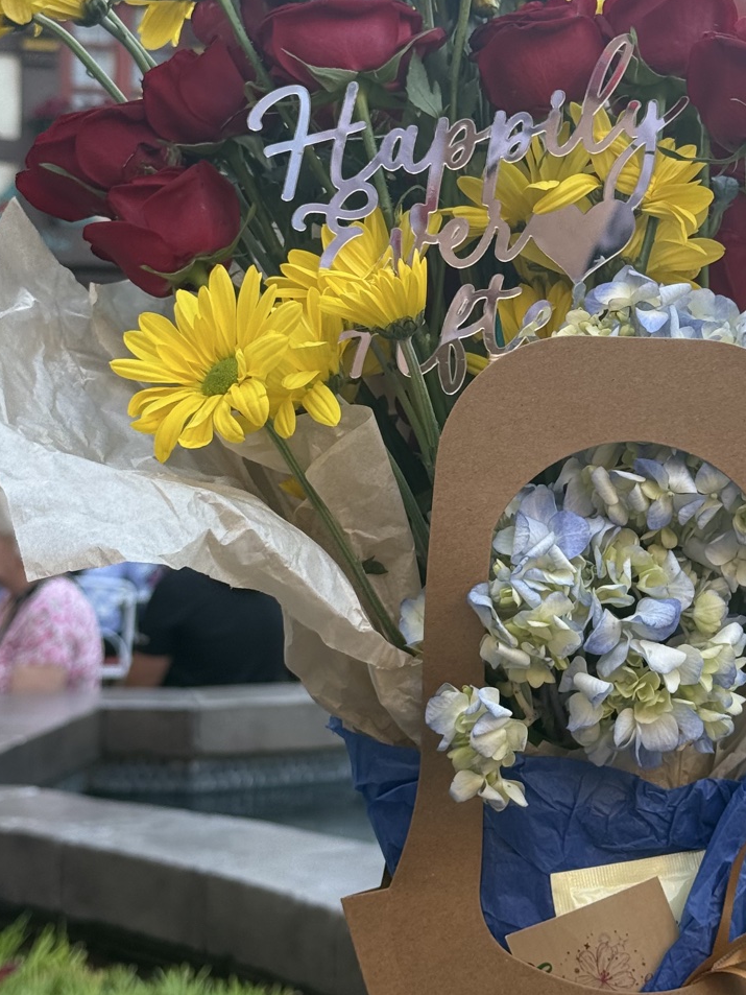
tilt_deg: +5.0
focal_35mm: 81
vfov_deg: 24.0
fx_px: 2327
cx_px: 474
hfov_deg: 18.2
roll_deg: -1.0
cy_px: 324
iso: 100
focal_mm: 6.76
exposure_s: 1/251
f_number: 1.78
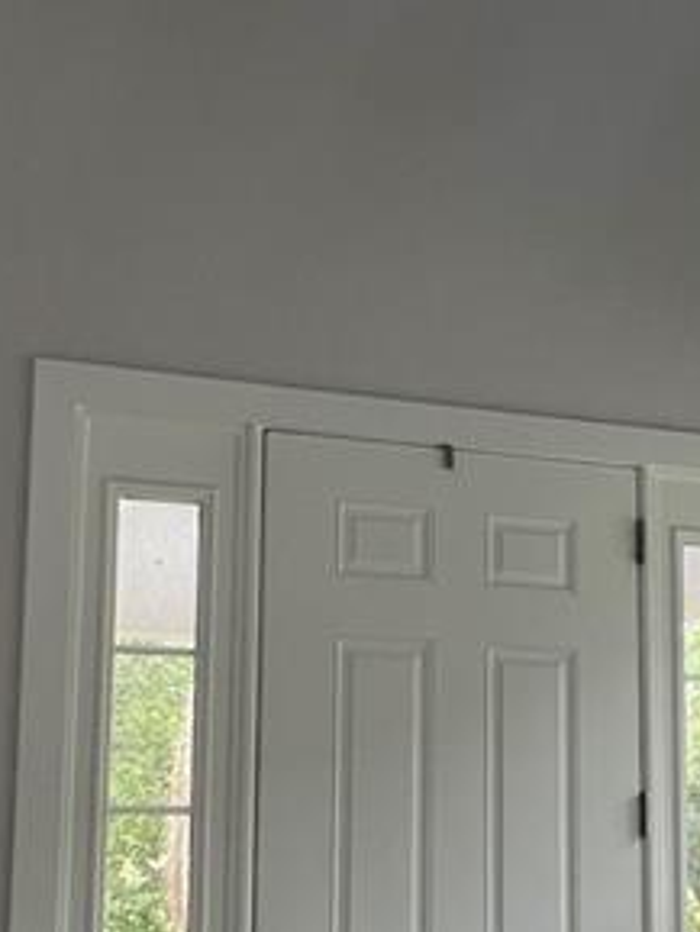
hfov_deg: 26.8
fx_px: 1455
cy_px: 668
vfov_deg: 35.0
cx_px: 484
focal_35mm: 54
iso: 40
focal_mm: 1.57
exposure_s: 1/99
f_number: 1.8
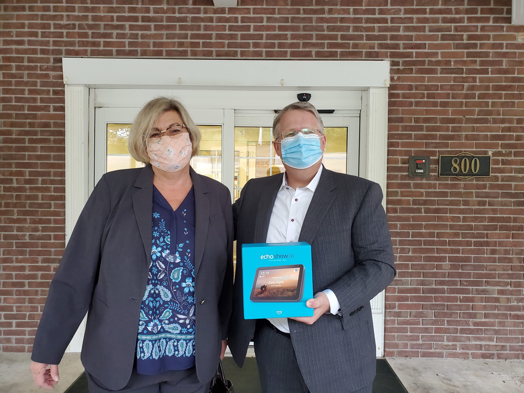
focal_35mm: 26
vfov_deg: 53.1
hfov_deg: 67.3
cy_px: 196
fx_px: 394
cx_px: 262
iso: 500
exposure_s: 1/50
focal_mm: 4.3
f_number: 2.4
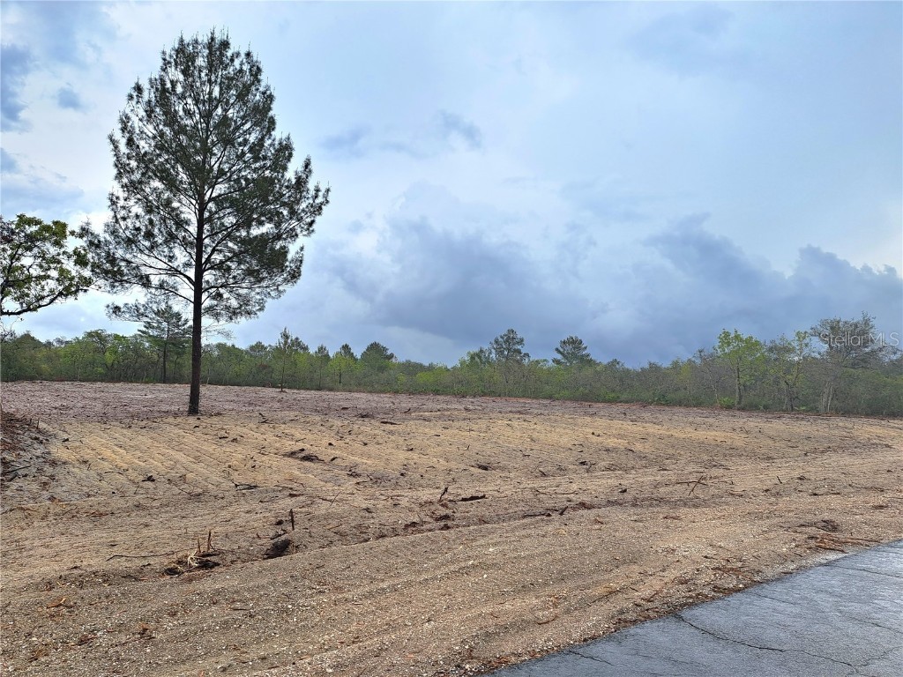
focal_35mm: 24
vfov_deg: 56.8
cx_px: 452
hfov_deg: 71.6
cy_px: 338
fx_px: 626
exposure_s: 1/370
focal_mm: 5.23
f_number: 1.8
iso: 50
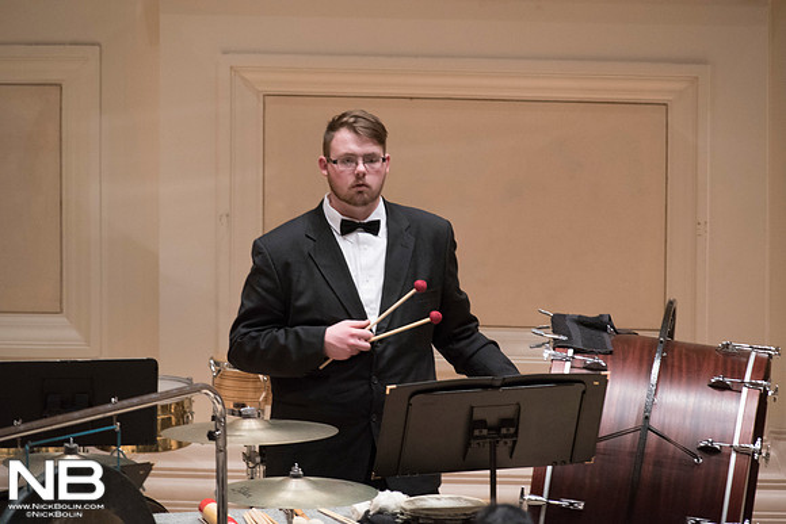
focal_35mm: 600
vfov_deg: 2.3
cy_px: 262
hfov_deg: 3.4
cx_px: 393
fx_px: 13102
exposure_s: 1/125
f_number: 5.6
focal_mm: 600
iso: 6400
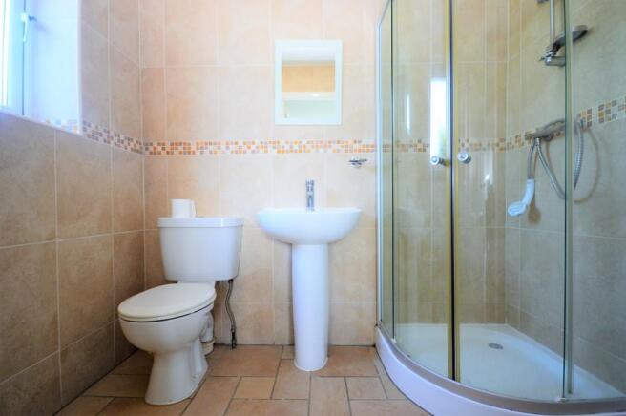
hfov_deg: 100.4
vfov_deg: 77.2
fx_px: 261
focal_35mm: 15
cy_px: 208
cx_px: 313
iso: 800
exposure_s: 1/50
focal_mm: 10
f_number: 4
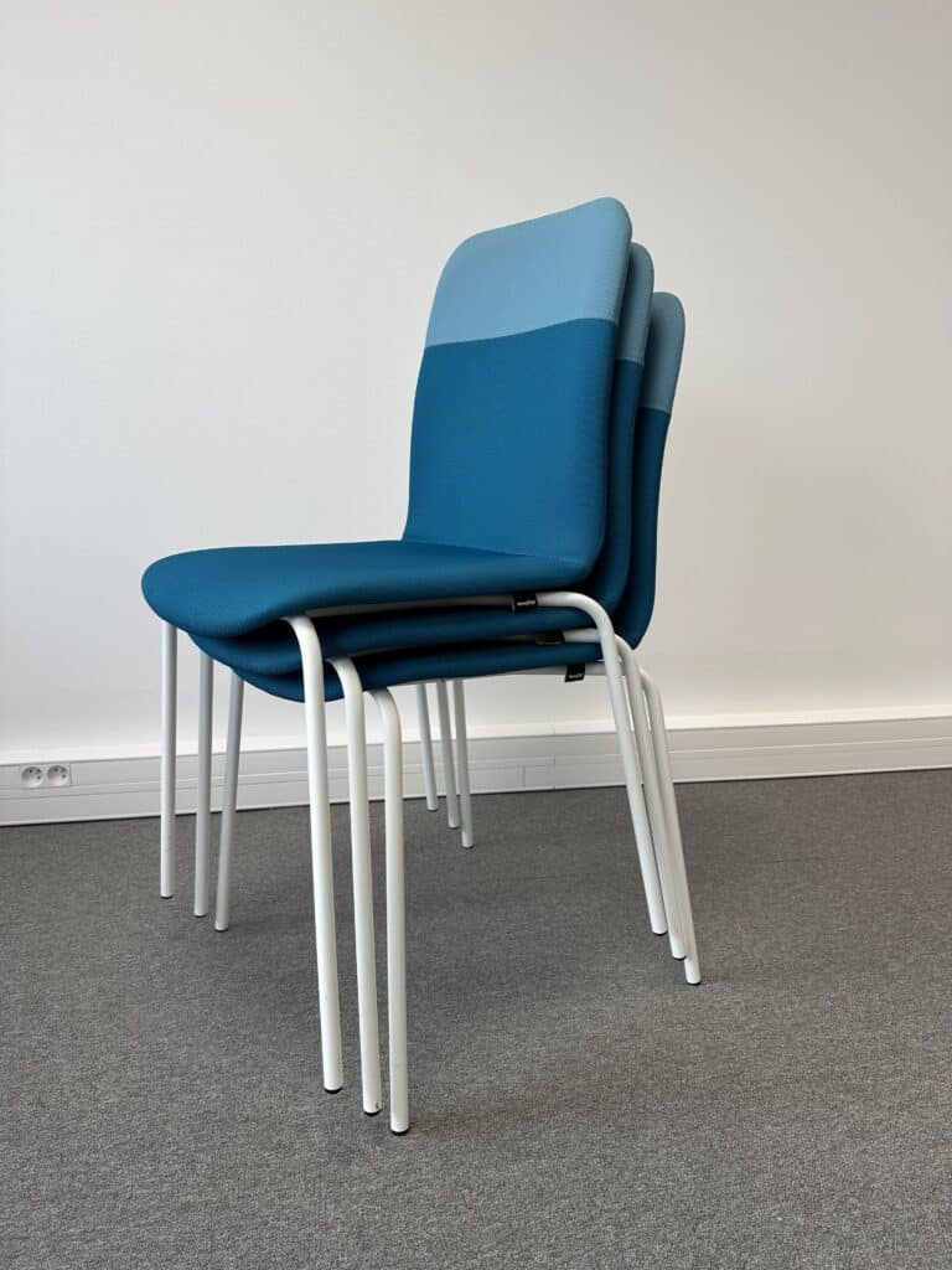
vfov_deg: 71.6
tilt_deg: -10.5
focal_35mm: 24
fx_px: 880
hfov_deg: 56.8
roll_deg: -0.9
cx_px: 476
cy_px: 635
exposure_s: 1/100
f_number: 1.78
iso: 80
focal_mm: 6.86
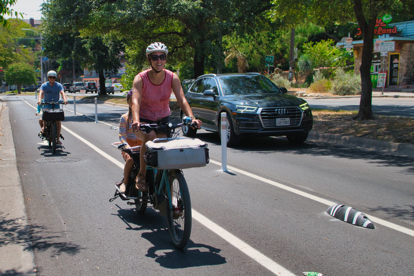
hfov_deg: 53.1
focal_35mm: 36
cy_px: 138
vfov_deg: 36.9
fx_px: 414
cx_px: 207
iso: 400
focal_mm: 24
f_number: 4
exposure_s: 1/2000
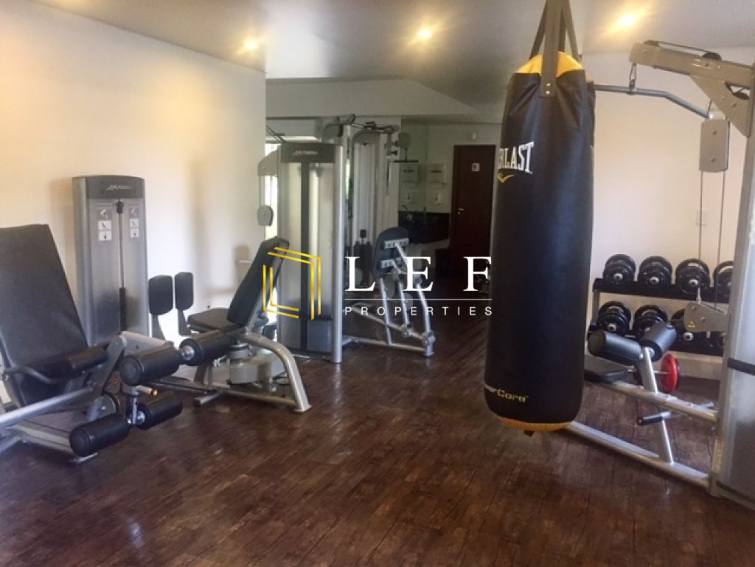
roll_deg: -2.8
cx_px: 378
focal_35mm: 29
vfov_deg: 48.2
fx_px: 633
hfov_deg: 61.7
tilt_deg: -9.2
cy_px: 284
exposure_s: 1/30
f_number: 2.2
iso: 200
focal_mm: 4.15
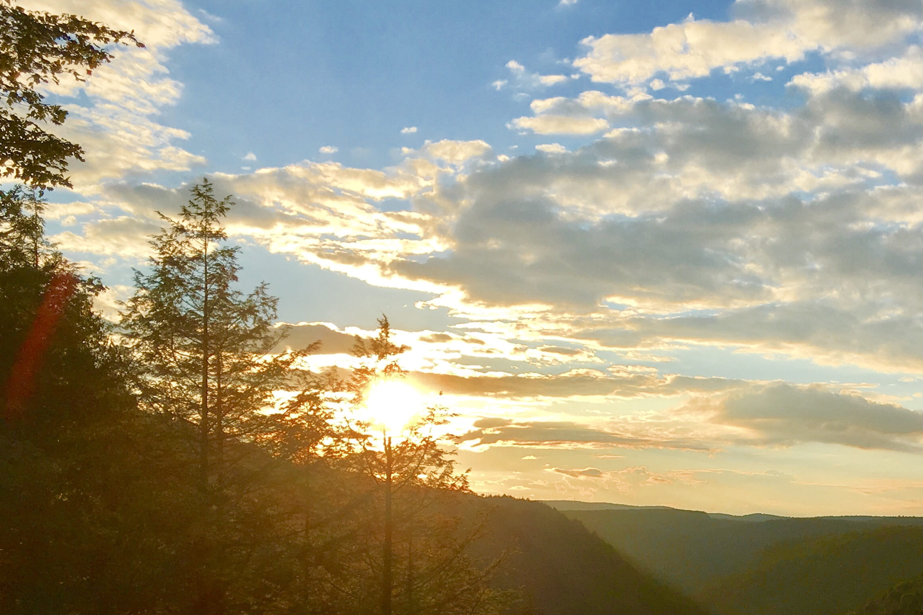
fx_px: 1359
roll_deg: -2.4
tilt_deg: -2.5
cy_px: 602
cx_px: 795
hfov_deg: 35.7
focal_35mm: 53
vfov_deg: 24.5
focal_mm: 4.15
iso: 25
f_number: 2.2
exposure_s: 1/1748
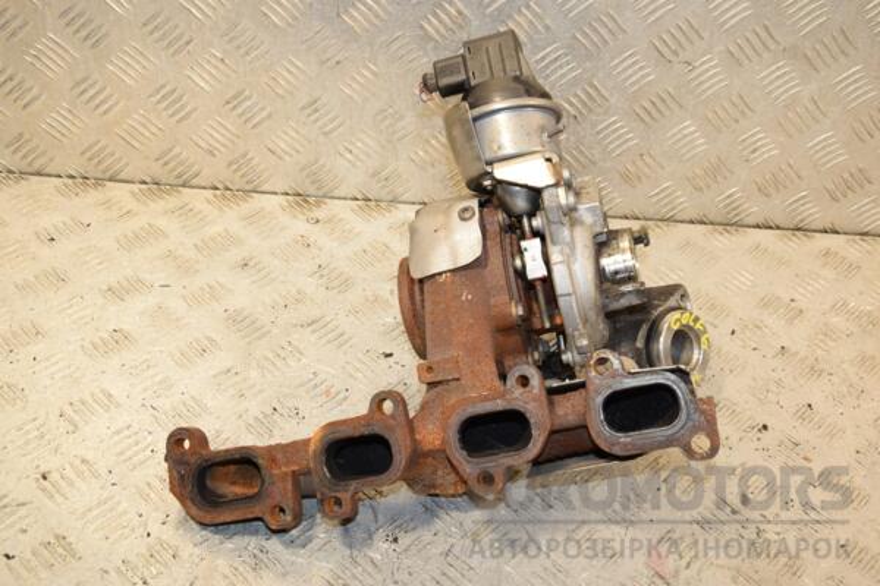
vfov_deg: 29.9
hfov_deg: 43.6
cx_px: 440
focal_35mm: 45
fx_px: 1100
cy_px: 293
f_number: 7.1
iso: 800
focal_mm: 30
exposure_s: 1/200
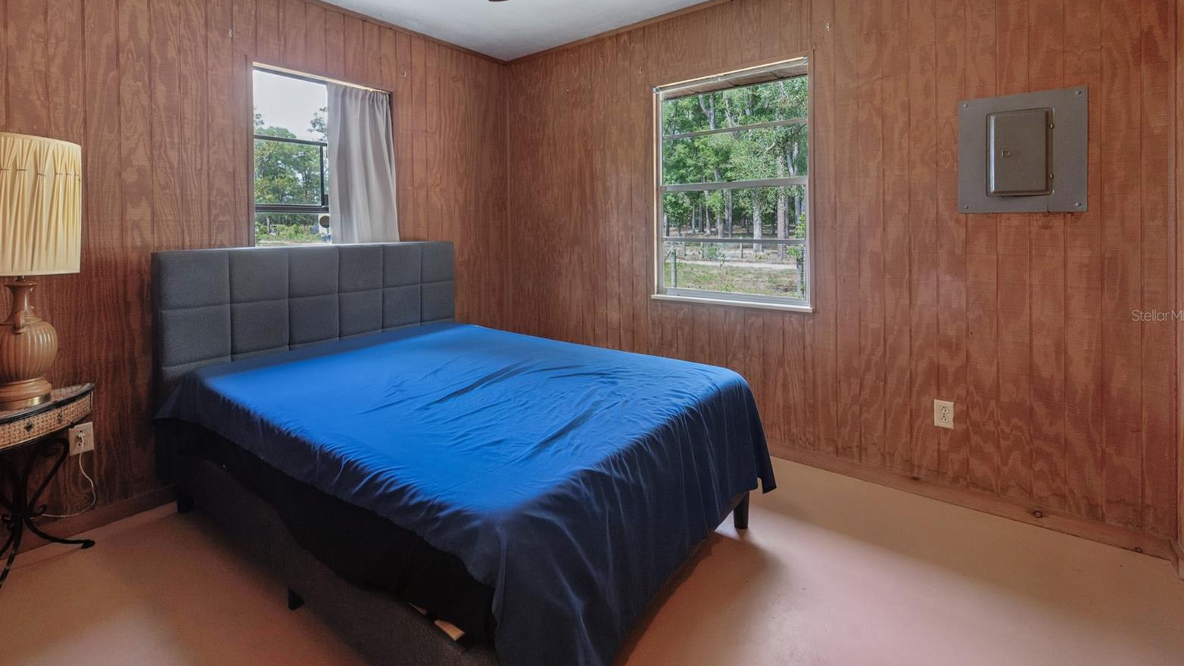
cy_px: 315
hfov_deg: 103.0
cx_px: 594
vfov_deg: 70.5
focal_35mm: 15
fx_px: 471
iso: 400
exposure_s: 1/30
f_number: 8
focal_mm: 14
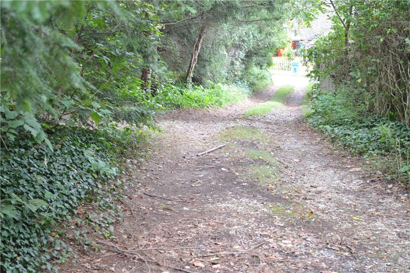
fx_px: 768
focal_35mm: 68
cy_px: 136
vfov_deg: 20.1
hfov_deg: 29.9
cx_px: 205
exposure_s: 1/20
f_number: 5.3
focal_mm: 45
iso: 400
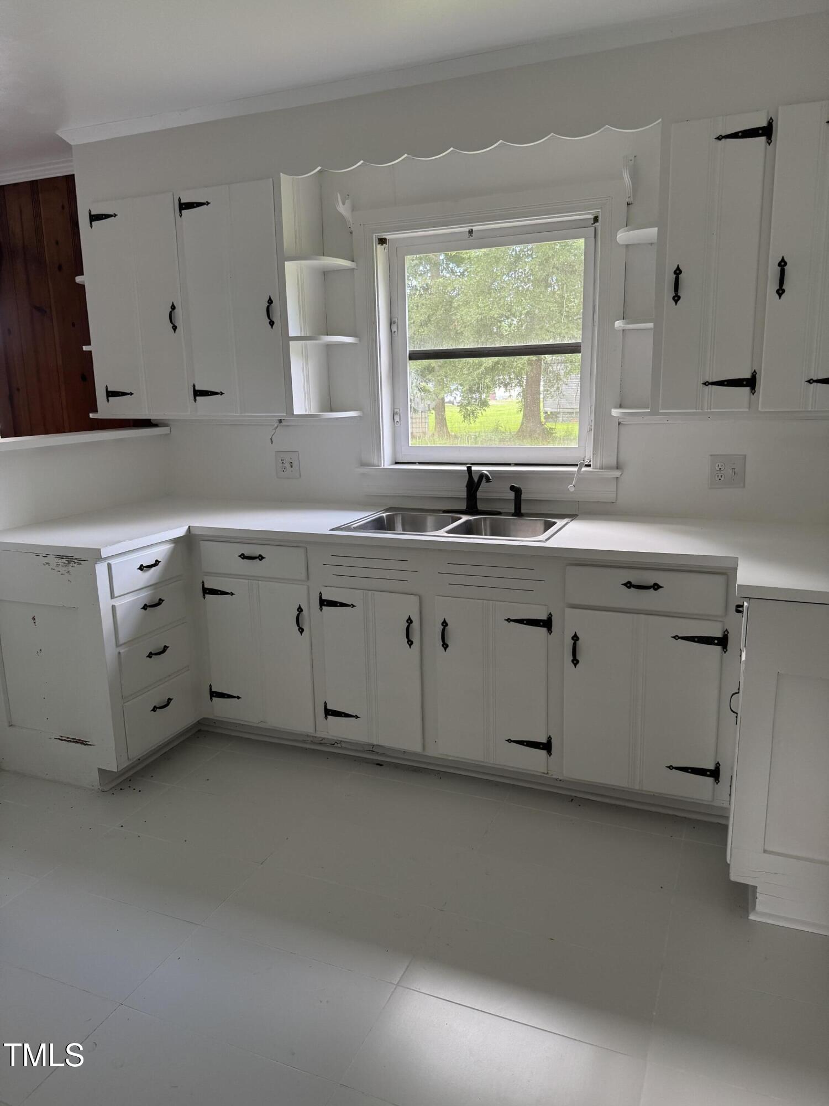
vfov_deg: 71.6
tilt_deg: -12.1
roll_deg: +1.5
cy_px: 553
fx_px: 766
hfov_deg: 56.8
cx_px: 414
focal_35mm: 24
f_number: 1.78
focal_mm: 6.76
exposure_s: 1/60
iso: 200
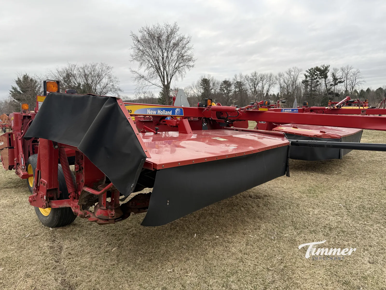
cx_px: 193
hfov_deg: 71.6
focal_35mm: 24
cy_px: 145
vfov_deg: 56.8
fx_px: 268
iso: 80
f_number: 1.78
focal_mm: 6.76
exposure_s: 1/310
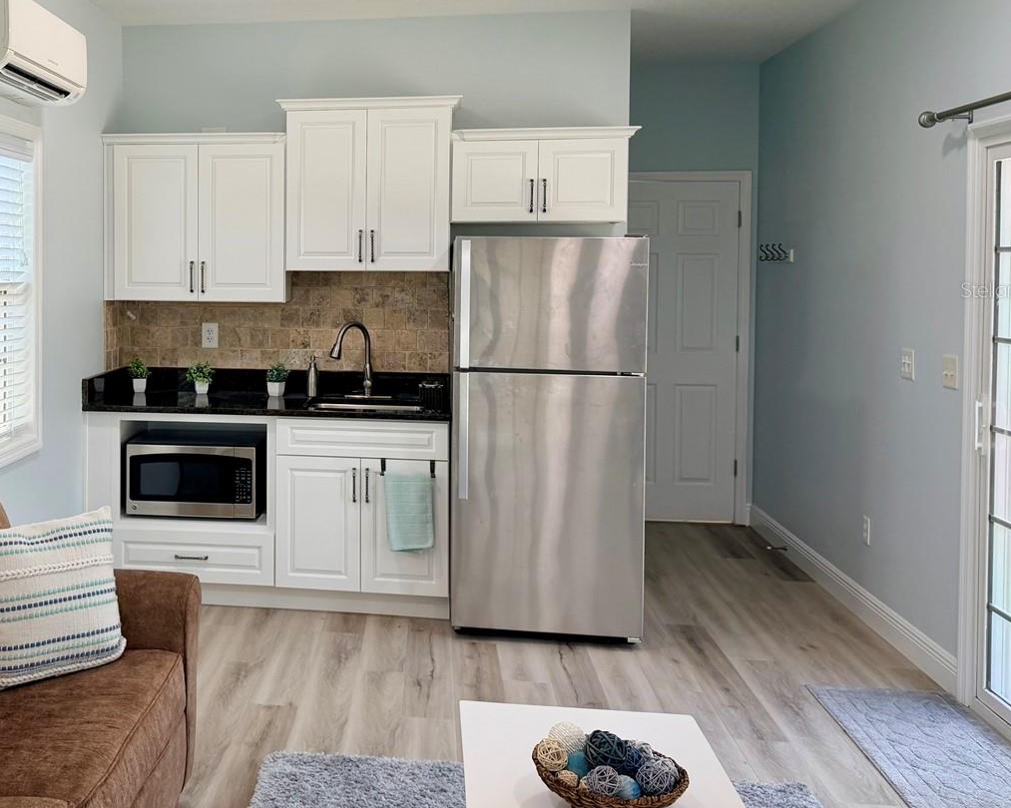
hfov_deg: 47.3
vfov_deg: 39.8
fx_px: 1107
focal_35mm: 37
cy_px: 289
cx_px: 256
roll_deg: -0.4
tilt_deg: -0.9
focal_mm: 6.76
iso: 80
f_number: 1.78
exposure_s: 1/189
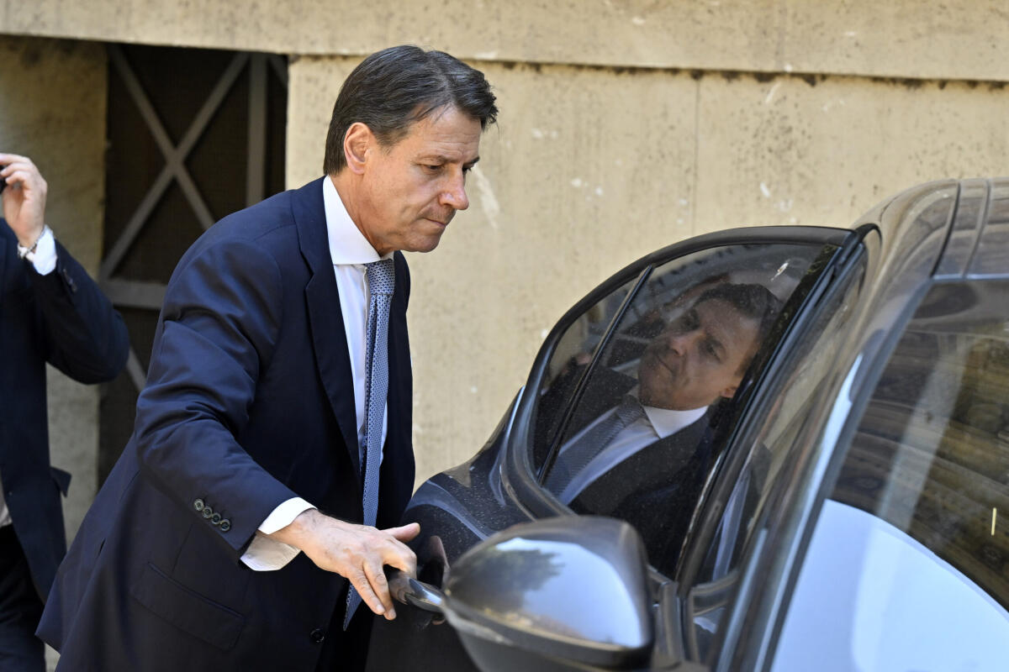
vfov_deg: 10.5
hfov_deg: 15.8
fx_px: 3643
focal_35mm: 130
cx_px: 504
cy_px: 336
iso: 1000
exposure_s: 1/640
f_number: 5.6
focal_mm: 130
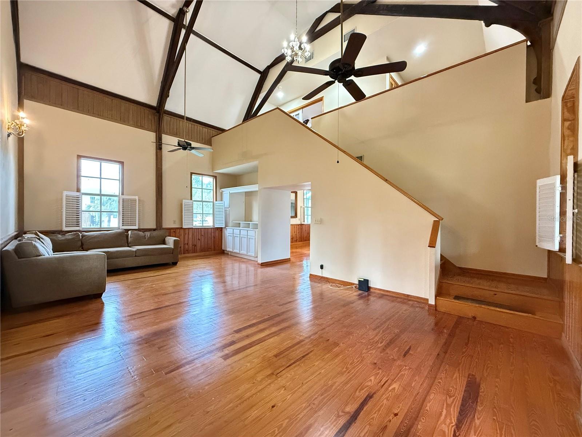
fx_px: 235
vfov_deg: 85.7
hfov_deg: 102.1
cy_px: 218
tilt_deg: +1.0
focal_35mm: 14
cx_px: 291
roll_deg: -0.6
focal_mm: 2.22
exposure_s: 1/60
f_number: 2.2
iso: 1000
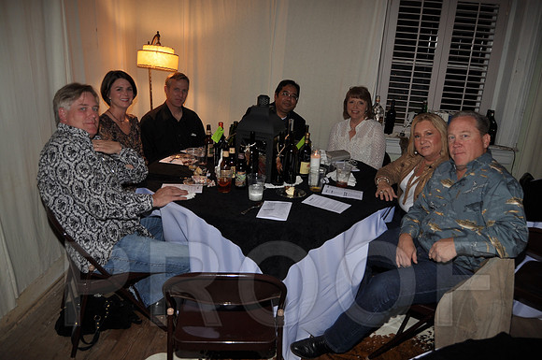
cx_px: 271
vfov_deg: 47.8
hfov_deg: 67.5
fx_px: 406
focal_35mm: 27
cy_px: 180
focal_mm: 18
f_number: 4
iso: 200
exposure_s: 1/60
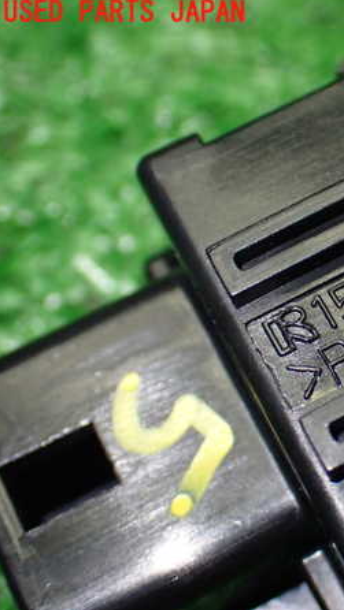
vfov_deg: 25.0
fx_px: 1378
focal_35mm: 85
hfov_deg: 13.8
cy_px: 304
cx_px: 407
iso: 800
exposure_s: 1/160
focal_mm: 10.35
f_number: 3.5
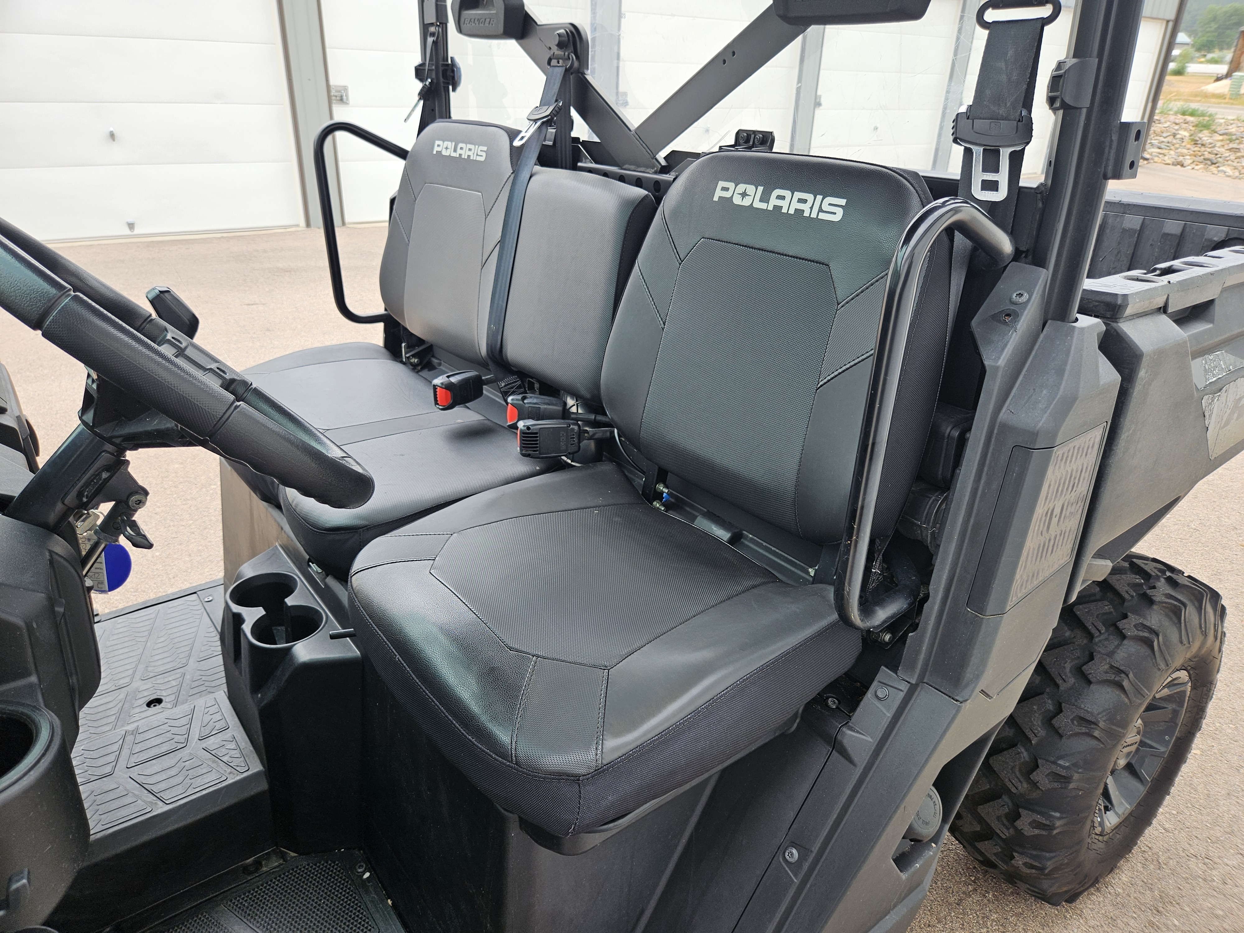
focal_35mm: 23
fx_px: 827
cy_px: 466
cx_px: 622
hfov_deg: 73.9
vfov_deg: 58.9
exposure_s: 1/259
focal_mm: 5.4
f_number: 1.8
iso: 25
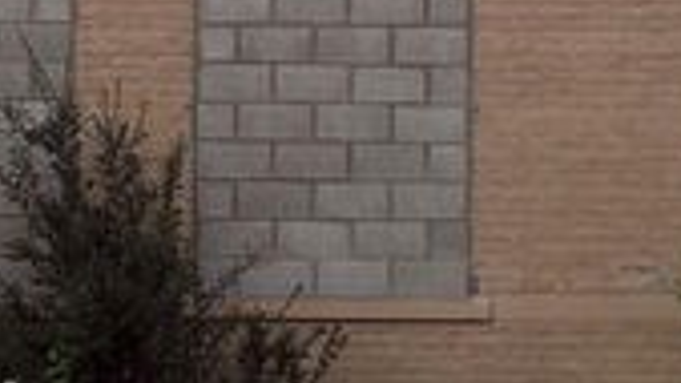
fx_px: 3105
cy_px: 202
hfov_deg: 12.5
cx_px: 157
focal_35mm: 172
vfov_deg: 7.1
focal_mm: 5.96
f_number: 1.6
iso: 50
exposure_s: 1/641
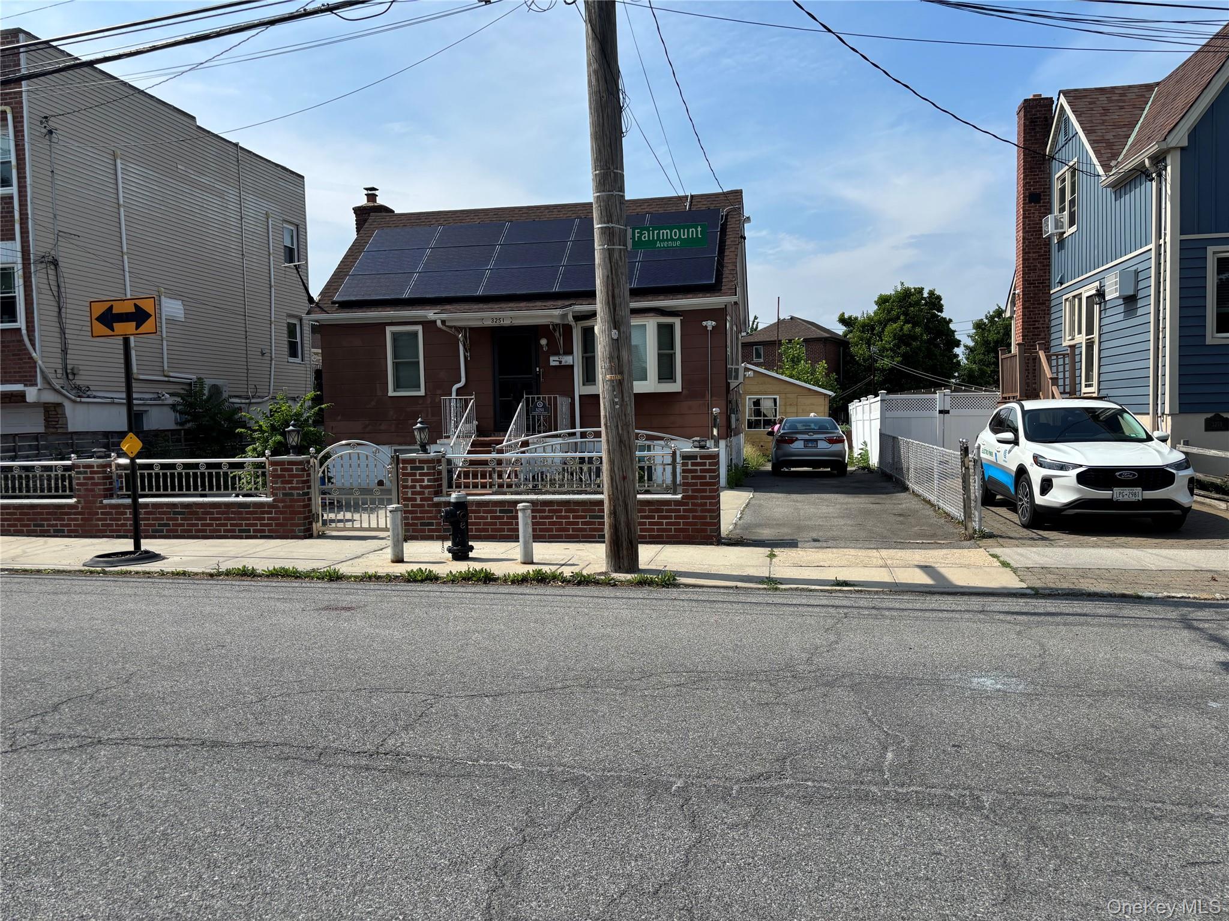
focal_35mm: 26
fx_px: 923
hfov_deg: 67.3
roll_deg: +2.1
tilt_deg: -2.2
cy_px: 460
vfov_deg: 53.1
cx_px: 614
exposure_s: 1/3937
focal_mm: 5.96
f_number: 1.6
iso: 50
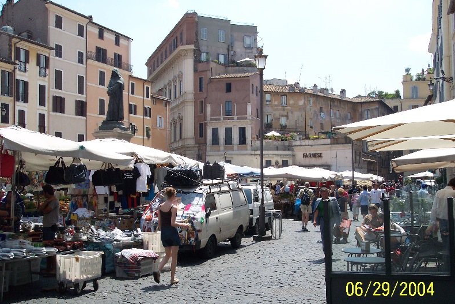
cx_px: 228
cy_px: 159
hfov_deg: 48.5
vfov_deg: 33.4
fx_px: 506
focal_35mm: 40
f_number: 4.8
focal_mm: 8
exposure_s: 1/500
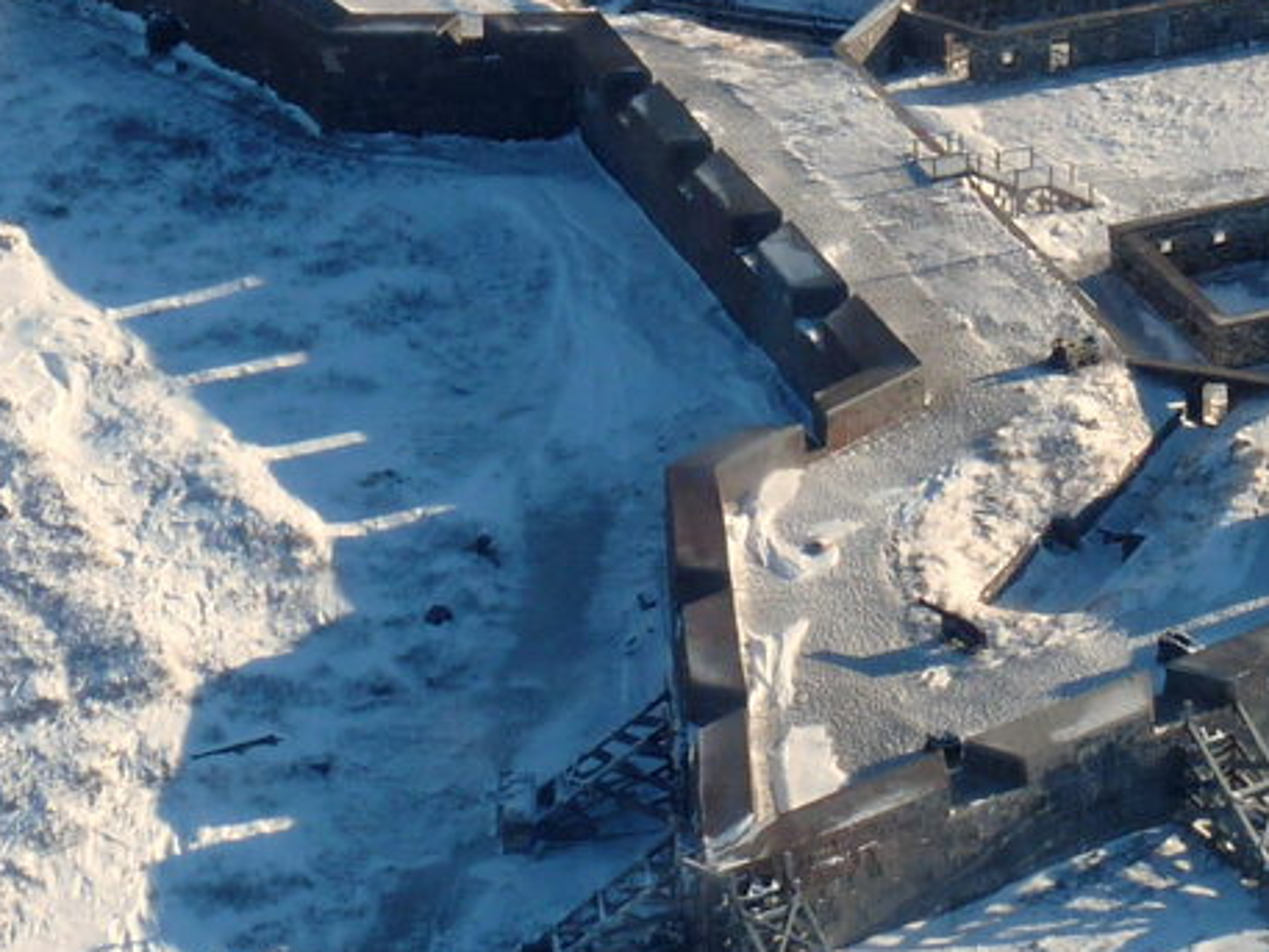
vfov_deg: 9.2
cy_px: -11
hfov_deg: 12.1
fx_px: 5904
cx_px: 1433
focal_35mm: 161
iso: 100
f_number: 5.6
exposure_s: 1/400
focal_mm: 8.2
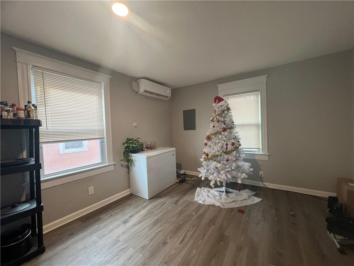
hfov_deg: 106.2
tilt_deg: -2.6
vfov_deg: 89.9
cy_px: 133
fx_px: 133
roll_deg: +1.7
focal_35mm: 13
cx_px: 177
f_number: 1.8
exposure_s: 1/60
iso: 320
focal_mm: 1.57
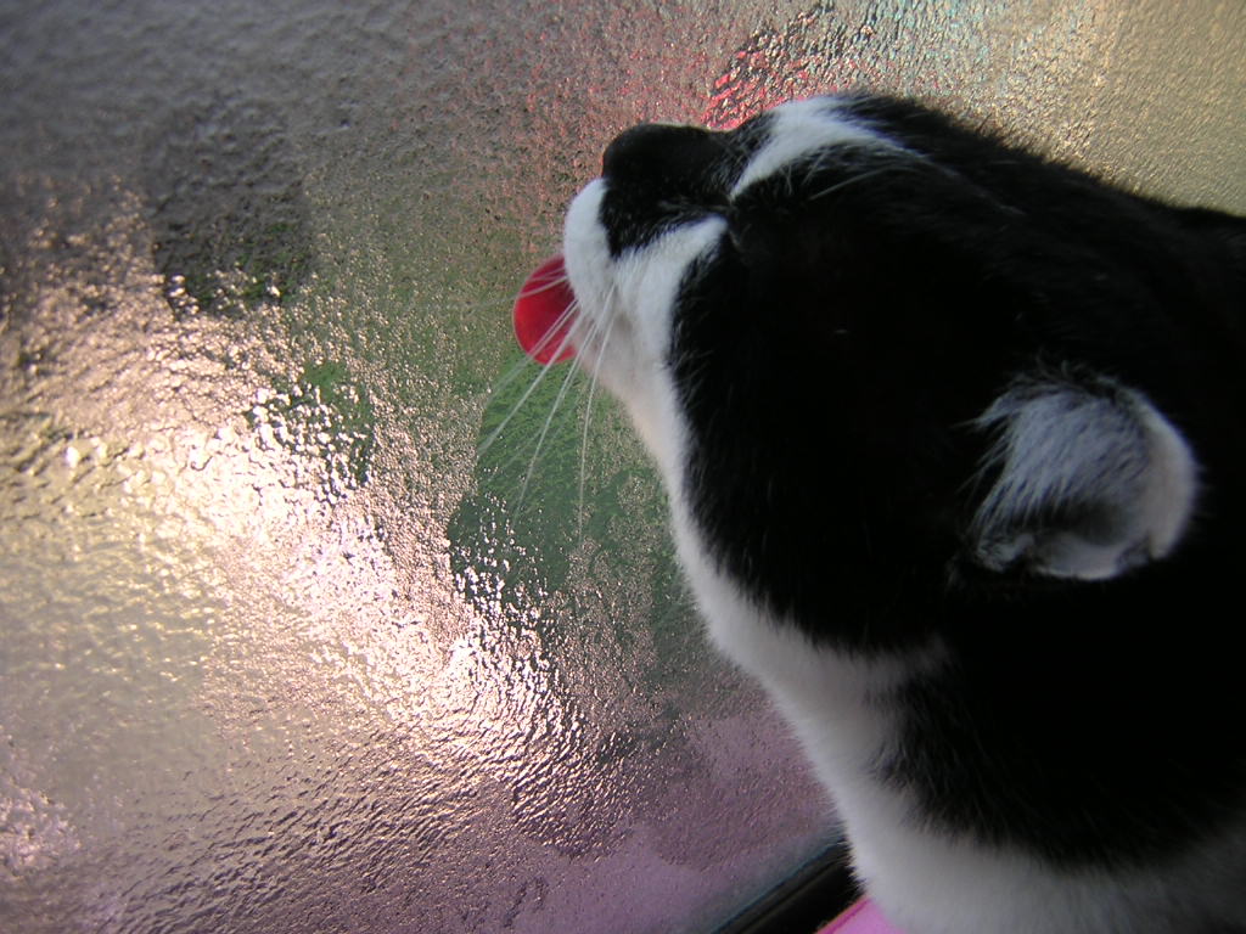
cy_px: 467
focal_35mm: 36
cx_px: 623
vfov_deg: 39.7
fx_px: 1296
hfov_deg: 51.4
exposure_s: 1/186
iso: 100
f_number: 2.6
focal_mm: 4.7
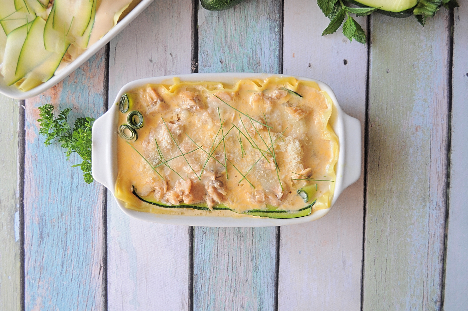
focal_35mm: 33
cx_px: 234
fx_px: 428
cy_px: 156
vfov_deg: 39.9
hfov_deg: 57.3
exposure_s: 1/80
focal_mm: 22
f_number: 4.5
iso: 400
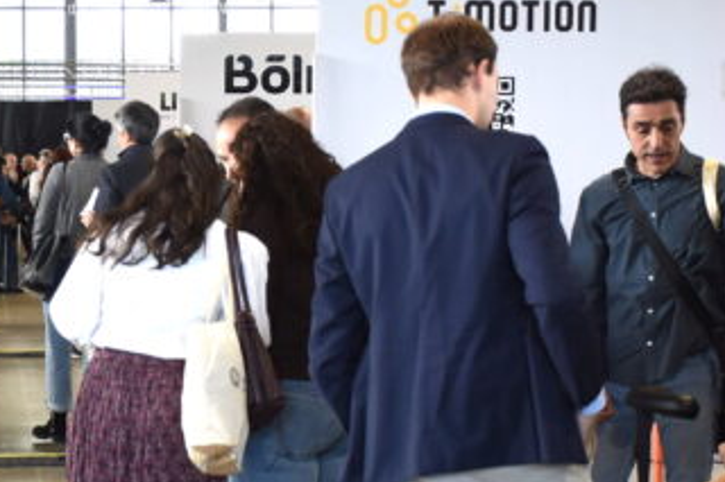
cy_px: 277
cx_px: 2
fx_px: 2609
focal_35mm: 130
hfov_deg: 15.5
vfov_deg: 10.6
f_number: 4
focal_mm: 27
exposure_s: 1/100
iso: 640
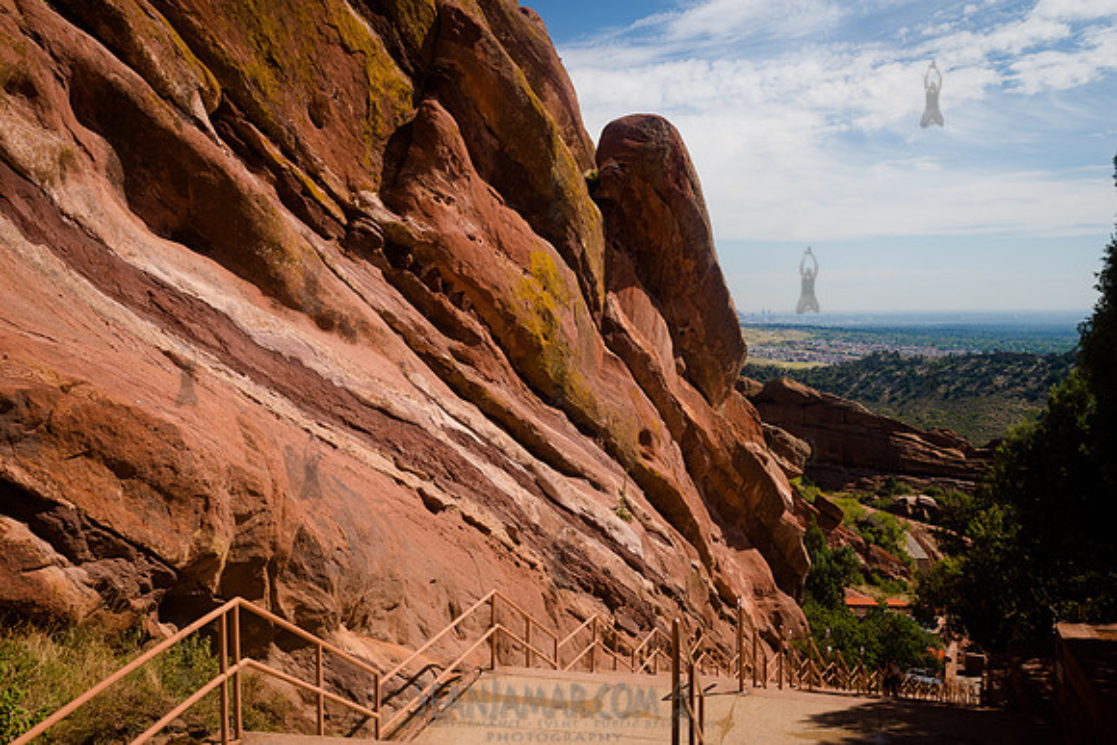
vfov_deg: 37.9
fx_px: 1086
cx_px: 558
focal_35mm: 35
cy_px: 372
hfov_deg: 54.4
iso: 80
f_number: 8
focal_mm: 35
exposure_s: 1/125
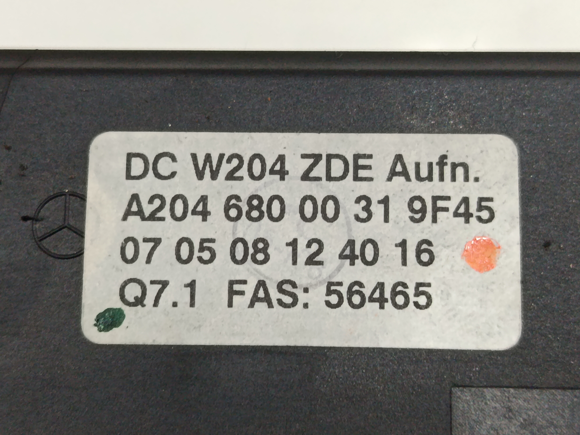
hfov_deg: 31.2
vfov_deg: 23.7
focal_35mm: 62
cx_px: 290
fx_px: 1039
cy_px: 218
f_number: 1.7
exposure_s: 1/50
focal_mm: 5.24
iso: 740
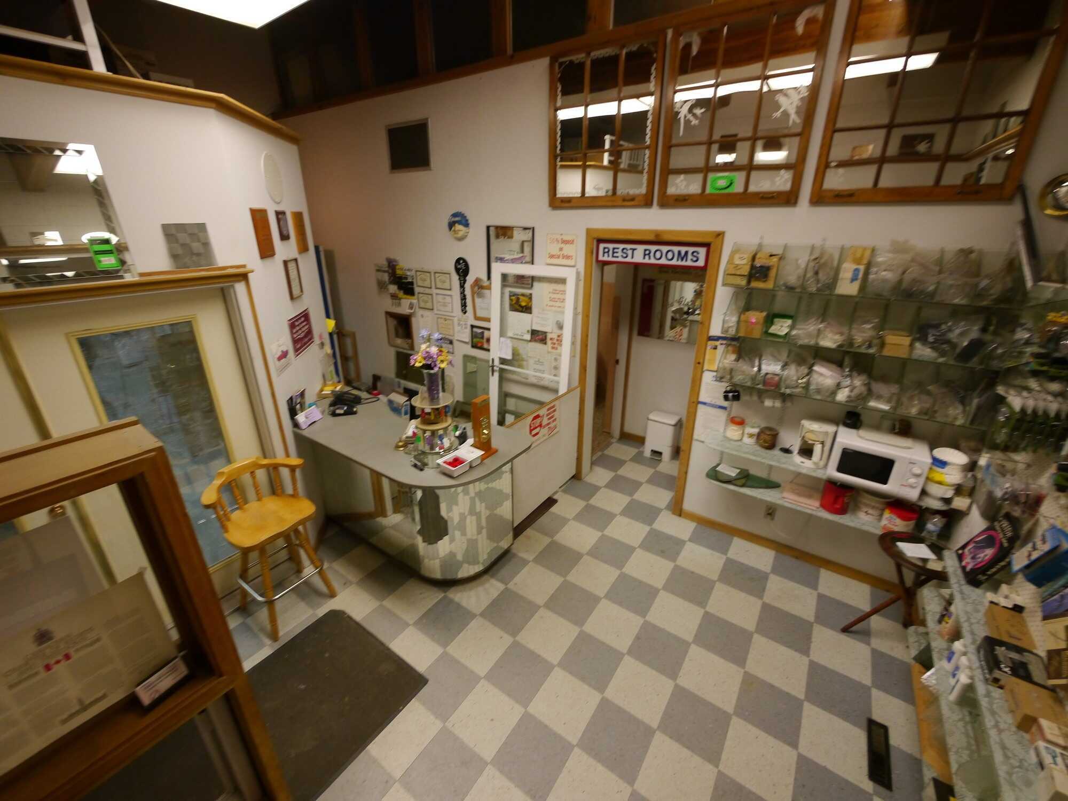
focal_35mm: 14
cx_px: 534
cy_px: 400
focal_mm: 7
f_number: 4
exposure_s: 1/60
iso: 640
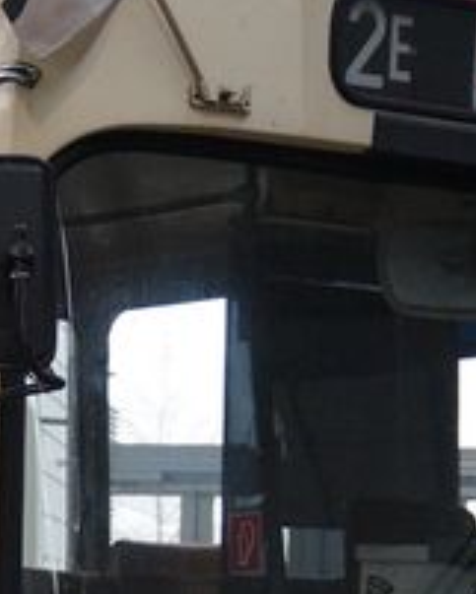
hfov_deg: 9.7
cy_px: 662
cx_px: -151
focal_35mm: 157
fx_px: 2763
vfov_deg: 12.1
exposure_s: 1/160
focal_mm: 28
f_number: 4
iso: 1600
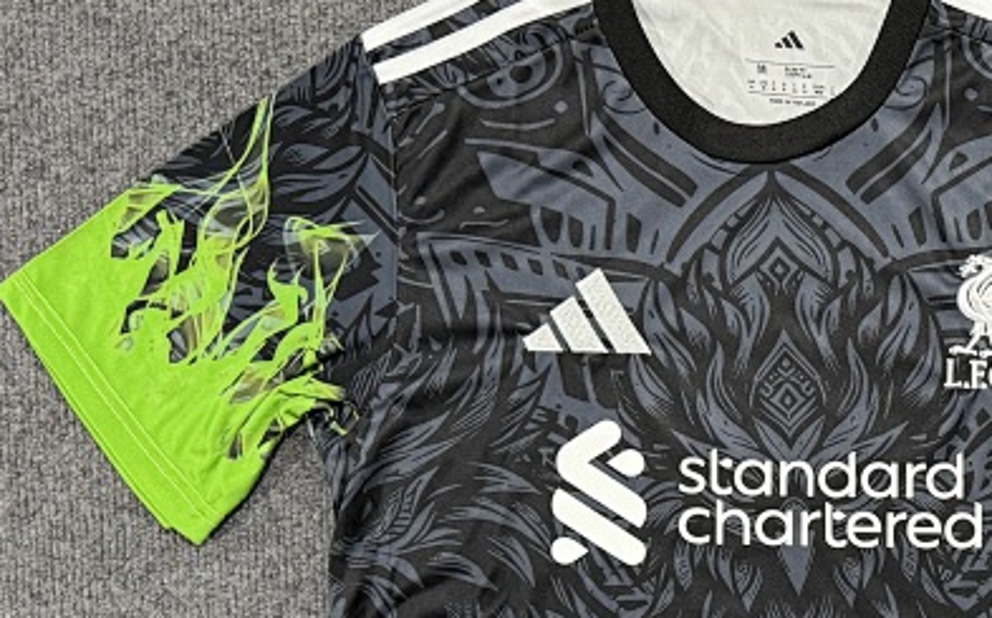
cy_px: 555
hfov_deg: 26.4
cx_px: 1161
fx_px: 1891
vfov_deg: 18.3
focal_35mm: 70
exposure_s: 1/50
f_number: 1.78
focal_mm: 6.76
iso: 250
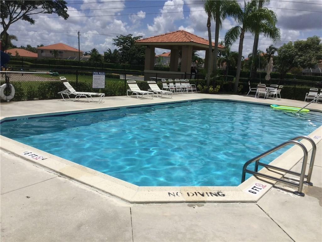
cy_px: 121
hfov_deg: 58.4
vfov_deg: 45.4
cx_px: 161
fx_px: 288
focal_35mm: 31
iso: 25
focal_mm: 3.3
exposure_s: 1/3704
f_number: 2.4
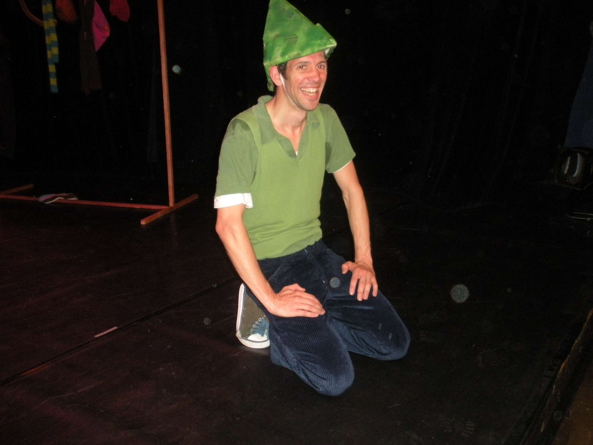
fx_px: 600
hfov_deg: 52.6
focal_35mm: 35
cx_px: 296
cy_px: 222
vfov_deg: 40.7
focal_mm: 6.3
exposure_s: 1/60
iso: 408
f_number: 3.5
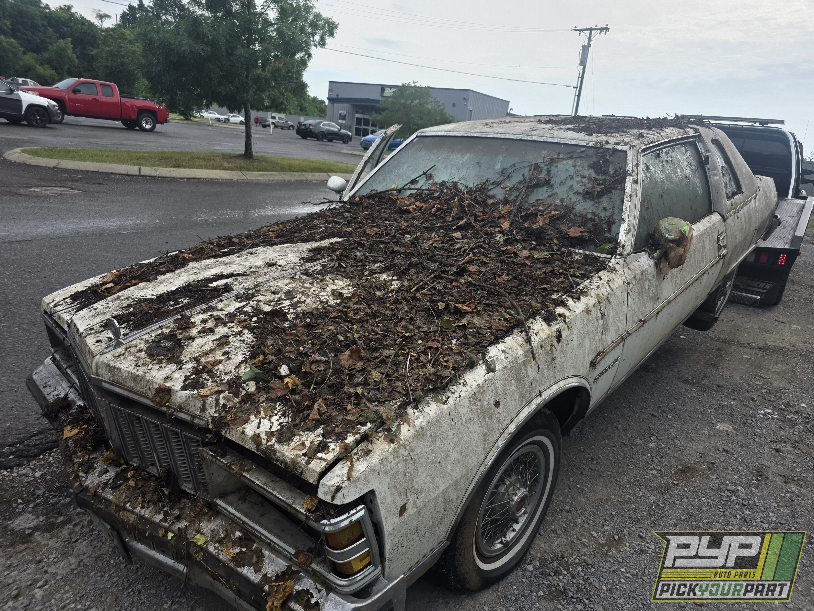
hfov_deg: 73.9
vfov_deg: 58.9
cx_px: 407
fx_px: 541
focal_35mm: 23
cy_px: 306
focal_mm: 6.3
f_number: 1.7
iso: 80
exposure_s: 1/2977
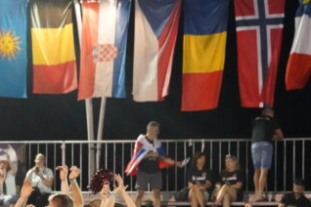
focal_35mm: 270
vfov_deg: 5.1
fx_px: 2332
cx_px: 99
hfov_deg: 7.6
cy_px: 185
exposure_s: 1/640
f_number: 5
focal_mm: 134
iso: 32000
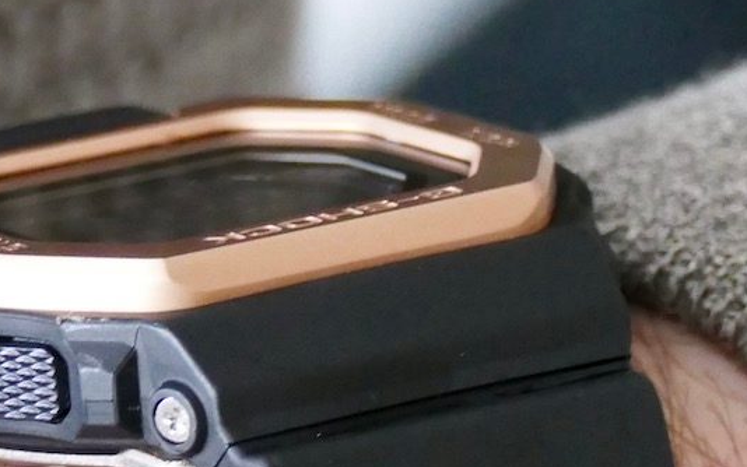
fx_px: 11199
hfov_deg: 3.8
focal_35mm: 550
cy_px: 423
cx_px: 206
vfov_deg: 2.4
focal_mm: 52.4
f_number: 4
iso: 1600
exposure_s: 1/25
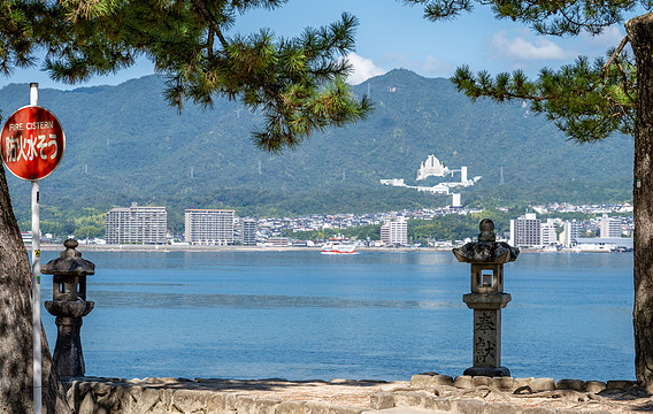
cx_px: 350
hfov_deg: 20.5
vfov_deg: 13.0
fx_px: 1805
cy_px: 107
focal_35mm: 101
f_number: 8
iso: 220
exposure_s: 1/320
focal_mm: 70
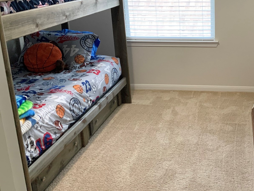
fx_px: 360
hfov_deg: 37.2
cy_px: 73
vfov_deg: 29.6
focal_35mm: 49
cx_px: 211
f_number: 1.8
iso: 64
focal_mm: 3
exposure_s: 1/60
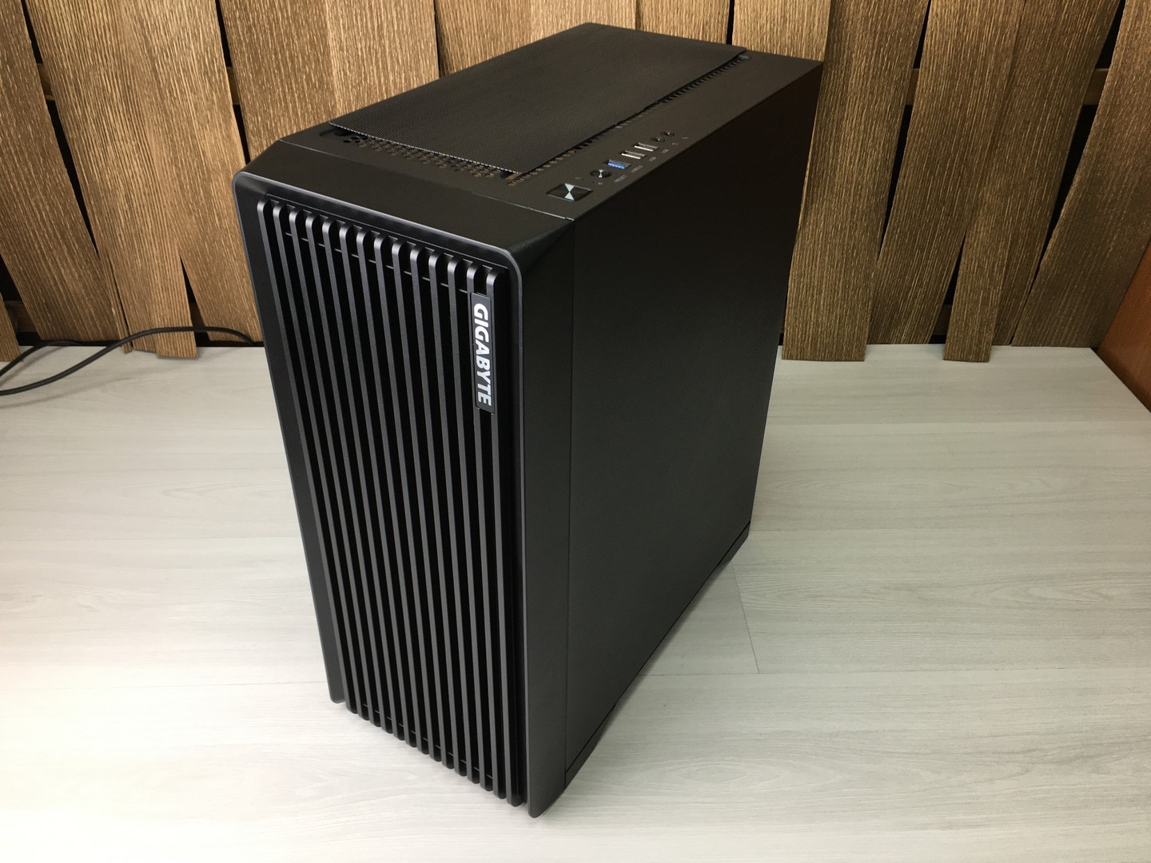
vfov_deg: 48.2
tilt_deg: -34.7
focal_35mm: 29
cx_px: 576
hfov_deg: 61.7
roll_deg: -0.3
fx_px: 964
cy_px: 432
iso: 32
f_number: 2.2
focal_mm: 4.15
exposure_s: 1/50
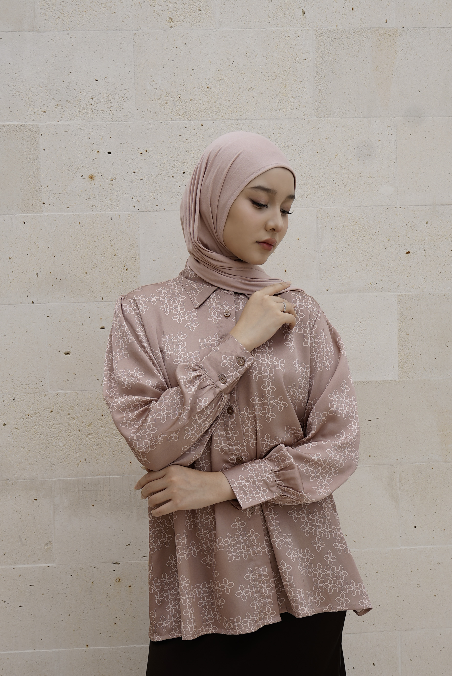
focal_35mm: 43
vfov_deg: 45.4
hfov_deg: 31.2
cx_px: 226
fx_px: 809
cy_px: 338
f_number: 4.5
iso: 80
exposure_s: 1/500
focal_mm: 29
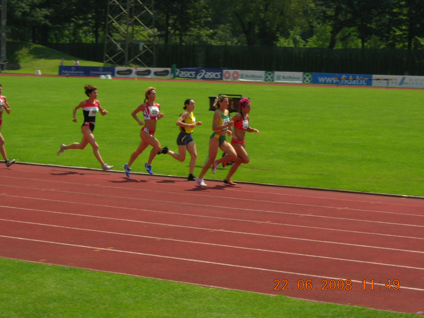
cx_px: 212
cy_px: 159
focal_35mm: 113
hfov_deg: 17.4
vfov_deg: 13.1
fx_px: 1384
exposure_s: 1/213
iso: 64
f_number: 8.2
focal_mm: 23.4
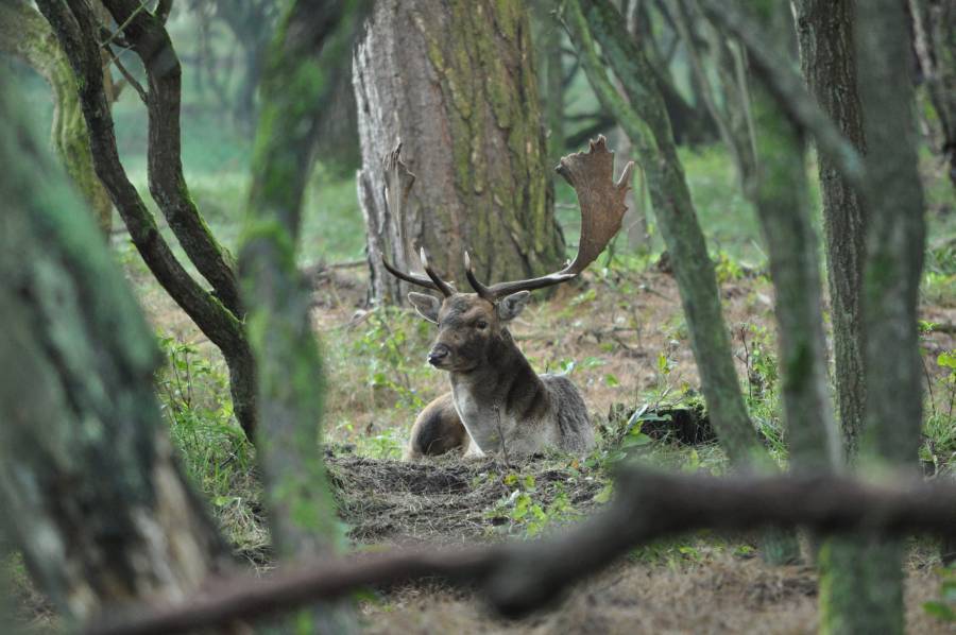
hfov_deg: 4.6
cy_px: 318
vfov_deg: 3.0
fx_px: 11937
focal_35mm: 450
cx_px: 478
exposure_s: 1/30
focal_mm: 300
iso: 1600
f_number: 7.1
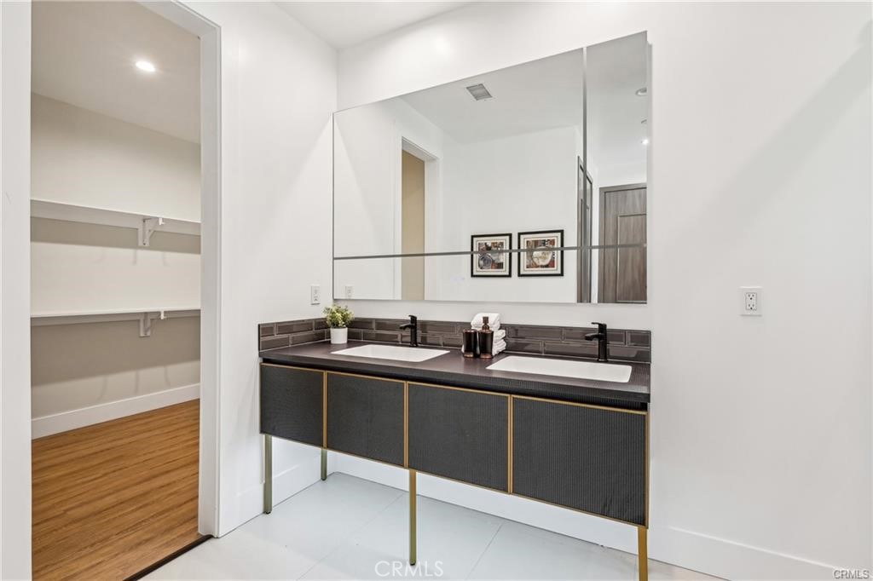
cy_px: 290
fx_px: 364
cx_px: 436
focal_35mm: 15
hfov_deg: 100.4
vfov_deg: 77.3
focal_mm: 10
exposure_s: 1/17
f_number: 8
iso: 160
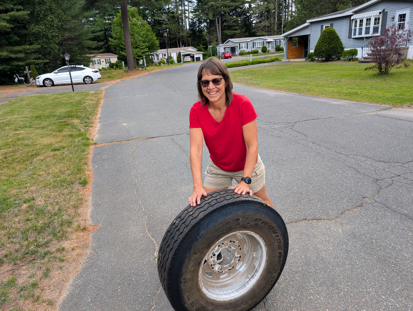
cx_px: 206
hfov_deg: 71.5
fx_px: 287
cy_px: 156
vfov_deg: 56.9
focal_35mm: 24
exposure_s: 1/274
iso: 26
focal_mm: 6.9
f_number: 1.68
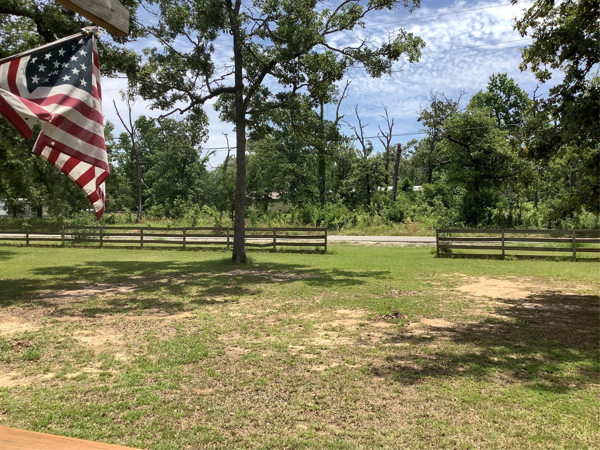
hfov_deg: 58.4
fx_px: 537
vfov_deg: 45.4
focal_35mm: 31
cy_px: 225
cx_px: 300
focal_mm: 3.3
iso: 25
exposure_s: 1/1058
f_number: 2.4
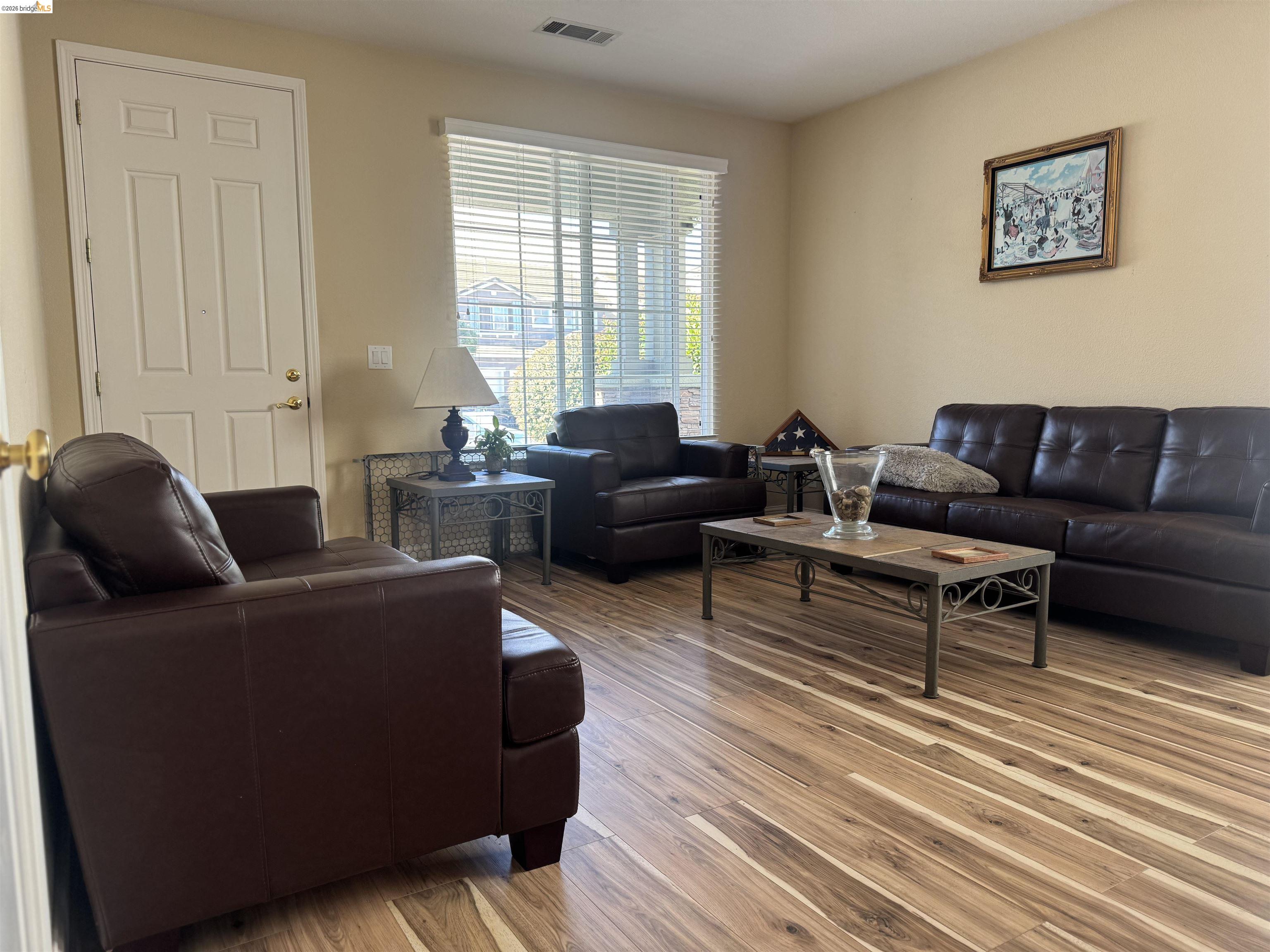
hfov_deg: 71.6
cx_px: 635
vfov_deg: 56.8
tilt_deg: -6.4
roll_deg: +1.8
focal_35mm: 24
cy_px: 476
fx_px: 881
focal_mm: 6.76
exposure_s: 1/121
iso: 160
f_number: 1.78
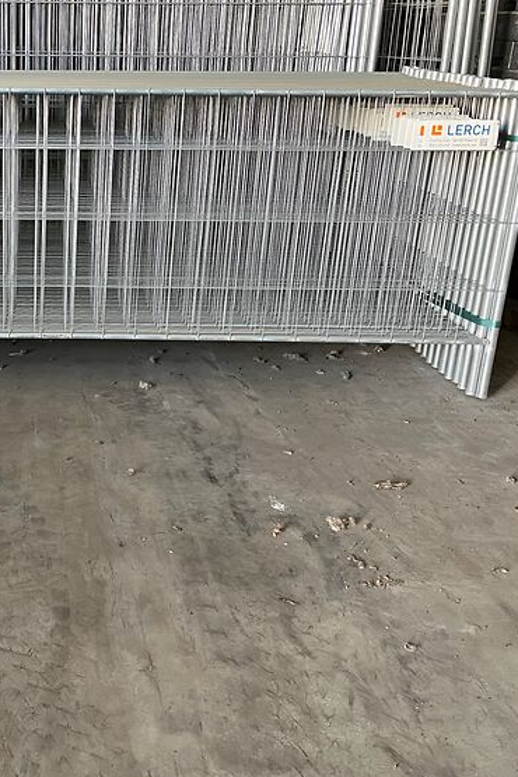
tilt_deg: -21.6
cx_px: 29
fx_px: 842
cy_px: 363
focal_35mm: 39
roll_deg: -1.1
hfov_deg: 32.1
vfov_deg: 49.5
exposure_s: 1/60
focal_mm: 5.1
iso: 320
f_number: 1.6
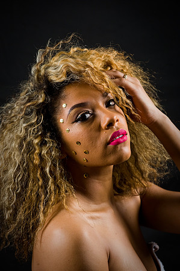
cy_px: 136
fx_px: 1315
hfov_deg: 7.8
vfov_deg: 11.8
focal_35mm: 175
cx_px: 90
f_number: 5.6
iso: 200
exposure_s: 1/125
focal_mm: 175
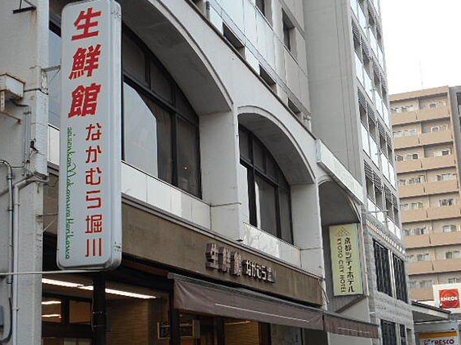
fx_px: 826
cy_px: 164
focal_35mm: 62
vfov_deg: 23.6
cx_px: 224
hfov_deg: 31.2
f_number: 5.1
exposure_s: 1/50
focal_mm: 10.5
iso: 80
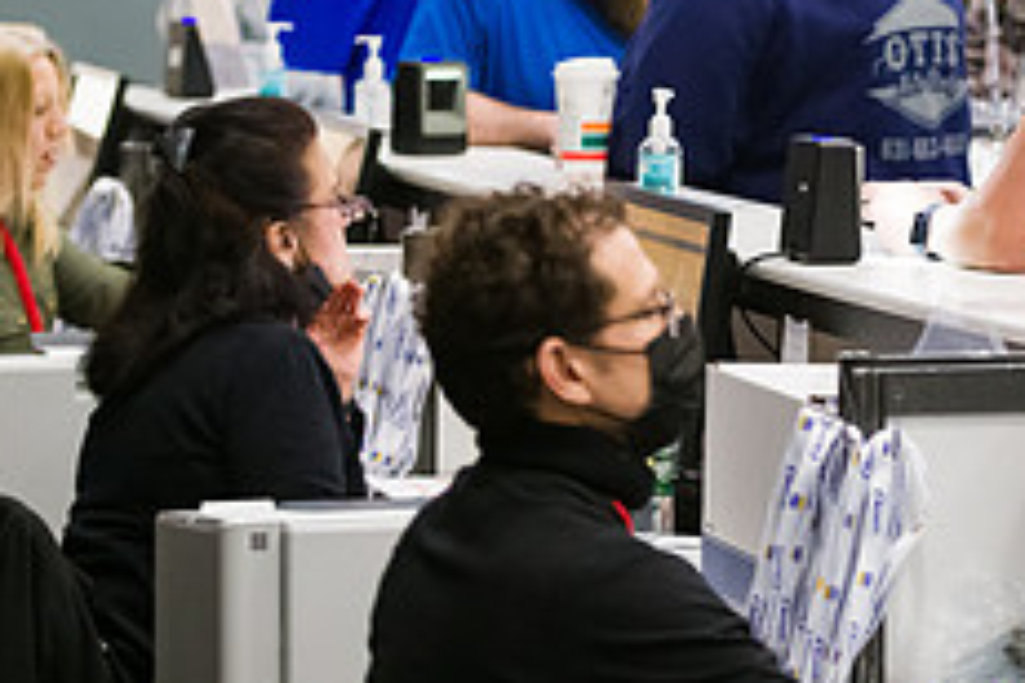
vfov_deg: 5.9
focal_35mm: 231
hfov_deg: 8.8
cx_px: 1242
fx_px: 6577
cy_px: -95
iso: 3200
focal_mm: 92
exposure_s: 1/125
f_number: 3.2
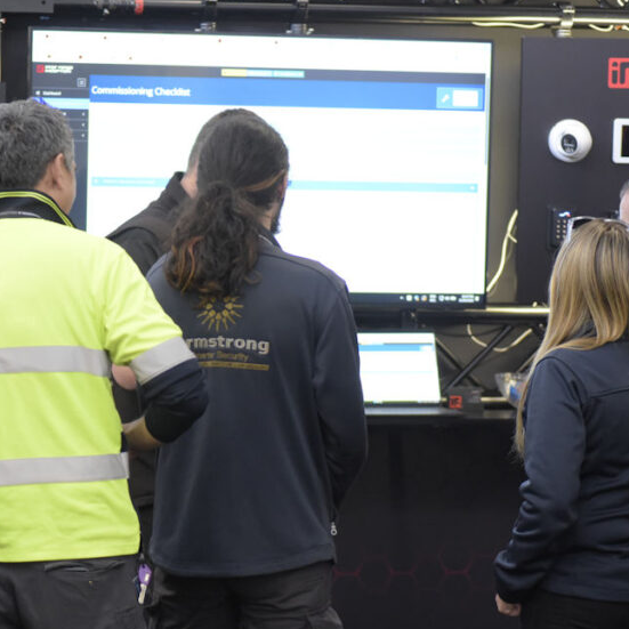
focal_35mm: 158
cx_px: 126
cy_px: 387
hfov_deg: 11.0
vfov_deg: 11.1
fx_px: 3248
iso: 3600
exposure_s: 1/200
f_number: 4
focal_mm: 100
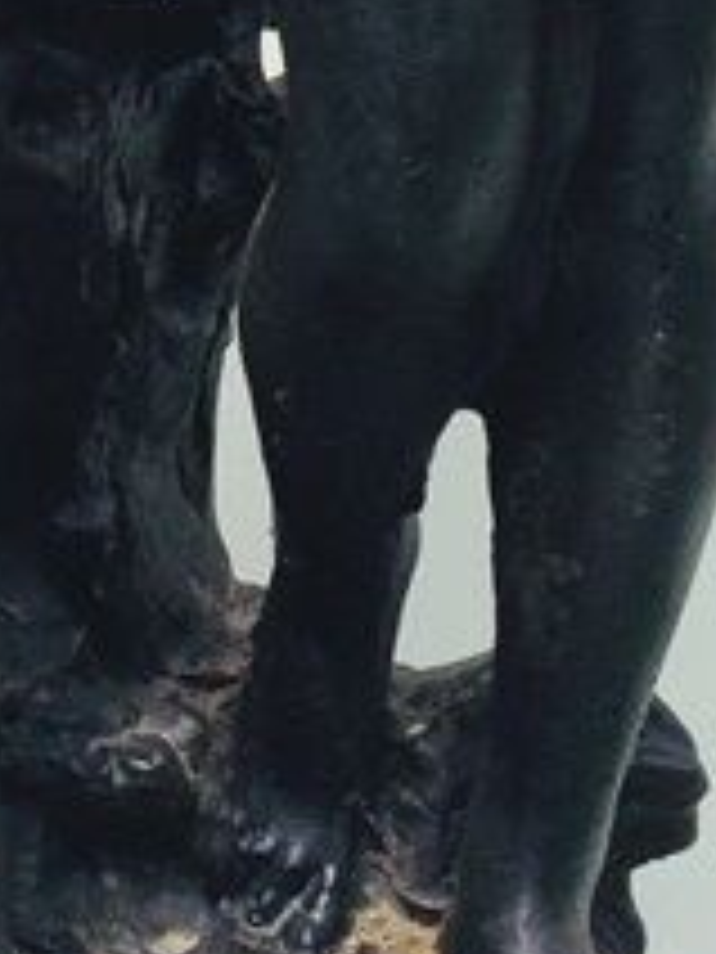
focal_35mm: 140
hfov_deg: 10.5
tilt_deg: -3.4
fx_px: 3861
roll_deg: +0.0
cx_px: 36
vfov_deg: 13.3
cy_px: -490
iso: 32
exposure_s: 1/912
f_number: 2.2
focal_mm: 4.15
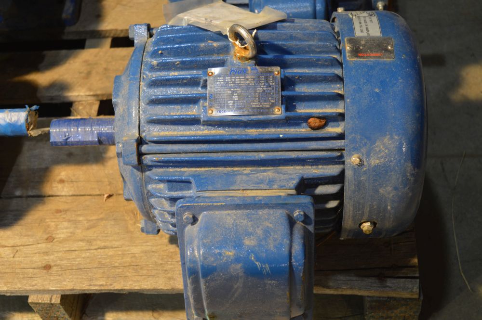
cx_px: 241
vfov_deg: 25.0
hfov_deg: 36.9
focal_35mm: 54
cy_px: 160
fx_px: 722
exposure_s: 1/20
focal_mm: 36
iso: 400
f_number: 4.8
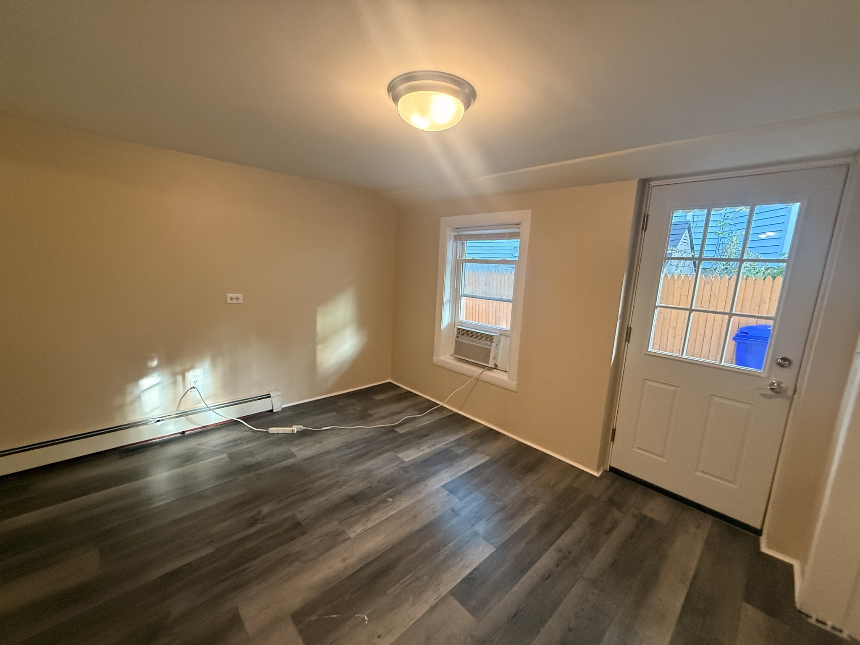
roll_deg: -2.7
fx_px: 348
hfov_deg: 102.1
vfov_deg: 85.7
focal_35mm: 14
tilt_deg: -9.4
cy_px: 322
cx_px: 430
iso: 640
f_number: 2.2
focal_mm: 2.22
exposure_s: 1/120
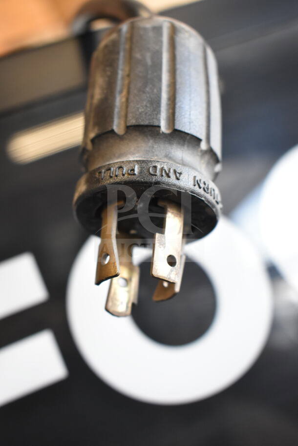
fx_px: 577
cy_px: 223
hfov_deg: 29.0
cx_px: 149
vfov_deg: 42.3
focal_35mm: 46
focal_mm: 31
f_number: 5
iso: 1600
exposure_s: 1/100
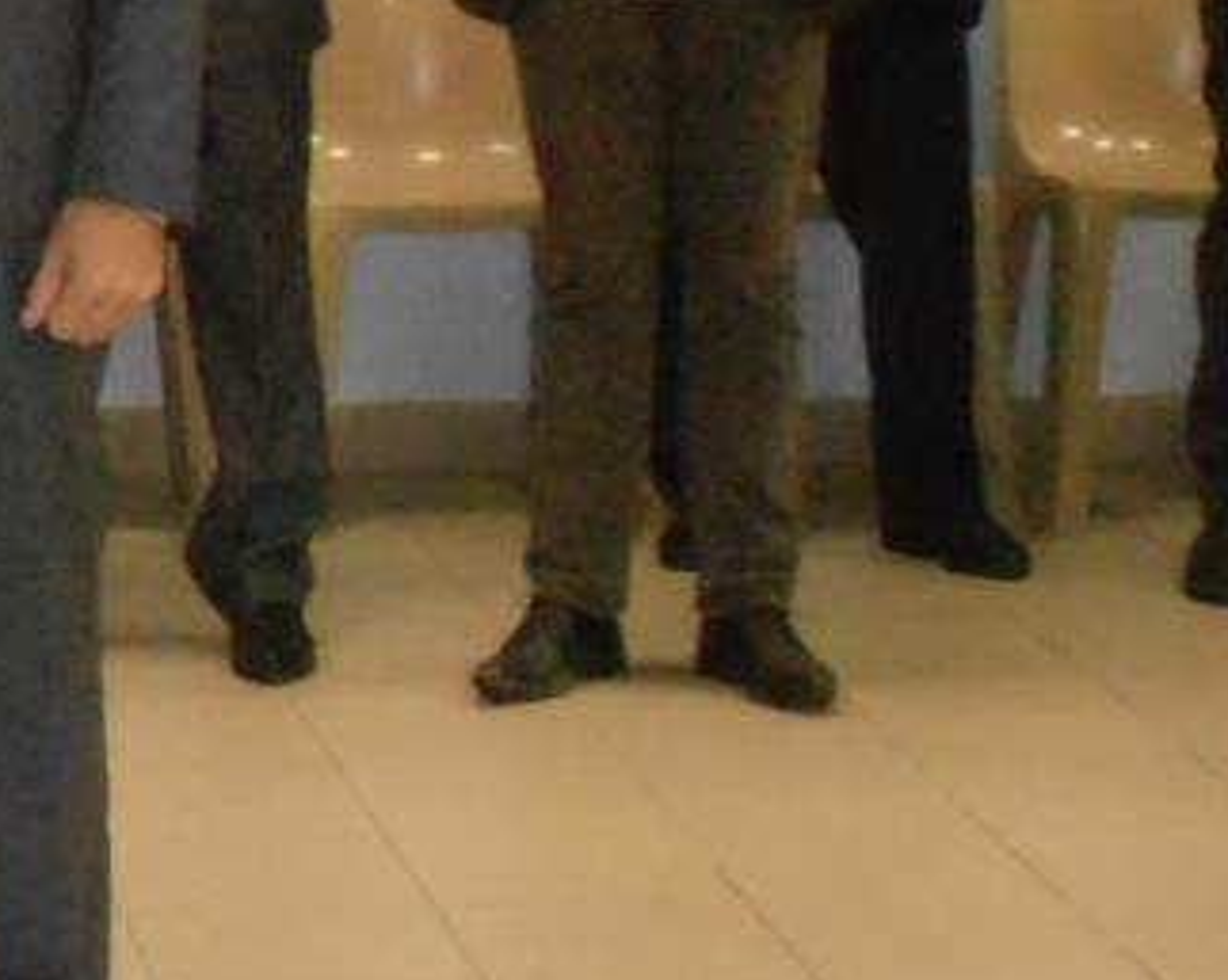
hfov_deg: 10.7
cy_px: 111
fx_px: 6318
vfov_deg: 8.8
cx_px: -633
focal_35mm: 174
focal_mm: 10
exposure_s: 1/60
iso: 1250
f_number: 4.9
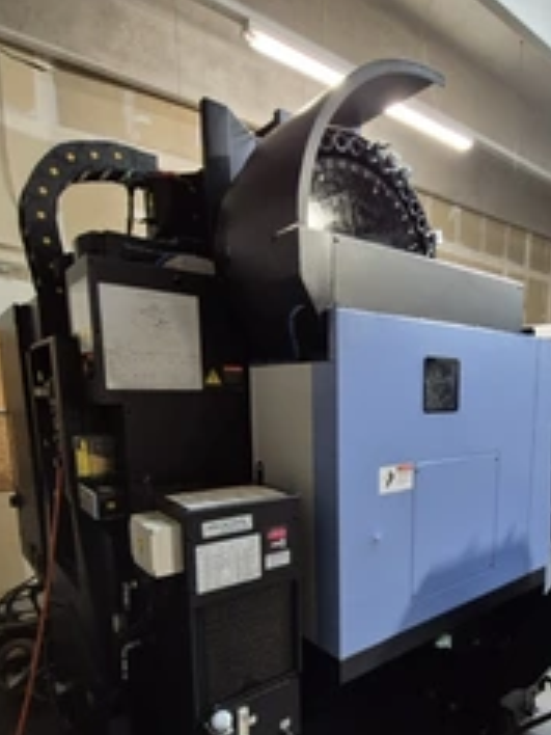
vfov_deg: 74.7
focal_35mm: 22
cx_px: 374
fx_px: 467
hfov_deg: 59.5
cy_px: 470
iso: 640
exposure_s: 1/60
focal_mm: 1.74
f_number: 2.2
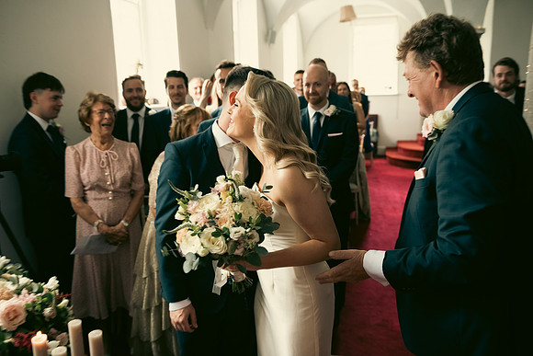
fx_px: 415
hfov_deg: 65.5
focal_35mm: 28
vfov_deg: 46.4
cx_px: 266
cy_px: 178
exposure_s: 1/160
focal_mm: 28
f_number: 3.5
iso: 800
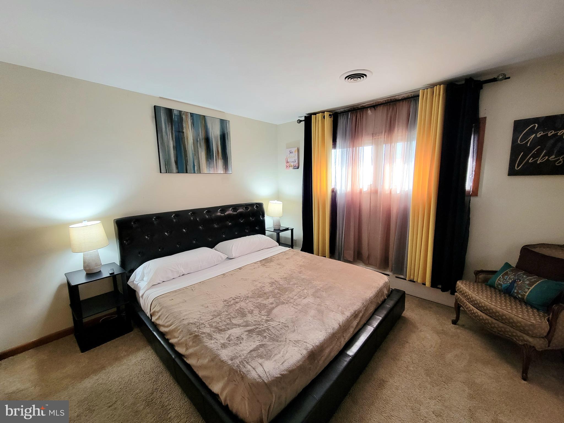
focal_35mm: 13
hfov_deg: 106.2
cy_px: 212
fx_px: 212
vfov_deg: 89.9
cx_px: 282
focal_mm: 2.2
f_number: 2.2
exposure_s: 1/60.2
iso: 320
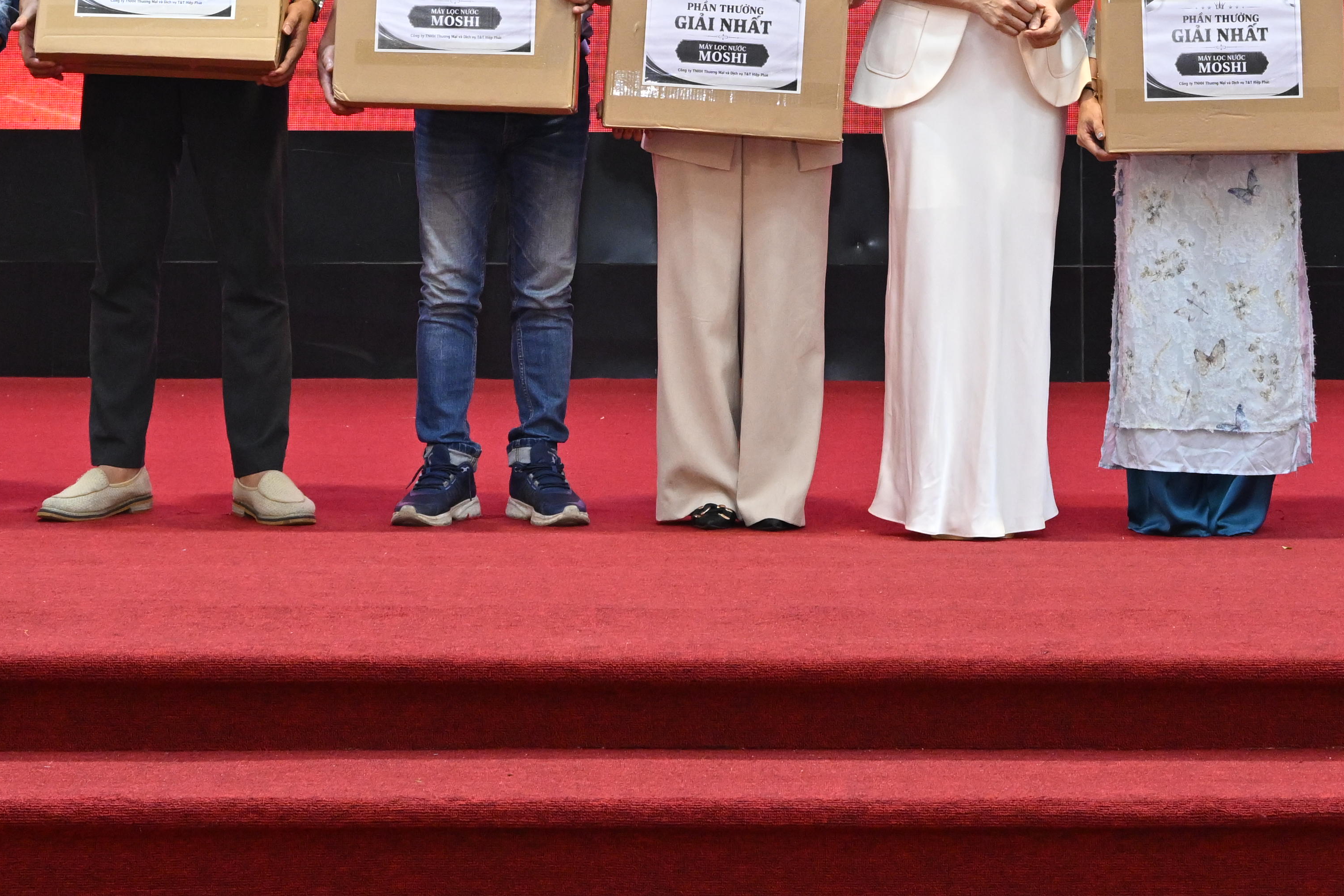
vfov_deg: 14.6
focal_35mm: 90
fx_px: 3360
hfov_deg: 22.6
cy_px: -245
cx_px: 826
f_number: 5.6
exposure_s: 1/100
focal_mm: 33
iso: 1600
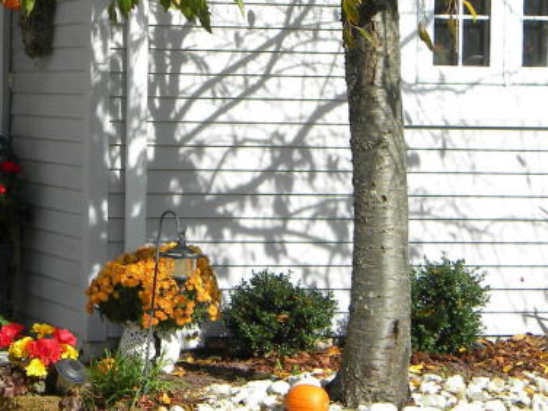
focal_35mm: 128
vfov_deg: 11.5
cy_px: 71
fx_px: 2026
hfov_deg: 15.1
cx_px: -26
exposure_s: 1/552
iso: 80
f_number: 3.9
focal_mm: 8.6
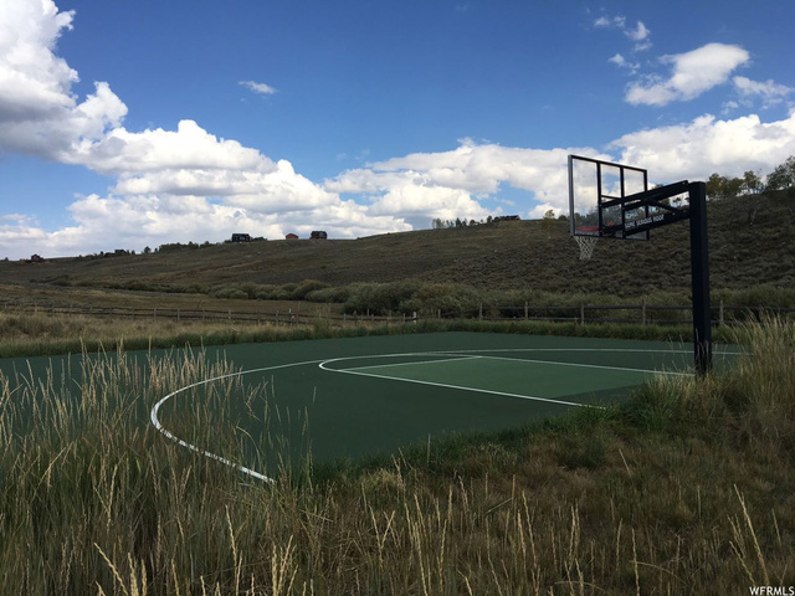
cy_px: 298
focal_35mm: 29
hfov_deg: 61.7
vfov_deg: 48.2
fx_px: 666
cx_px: 398
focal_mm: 4.15
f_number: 2.2
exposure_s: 1/1425
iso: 25
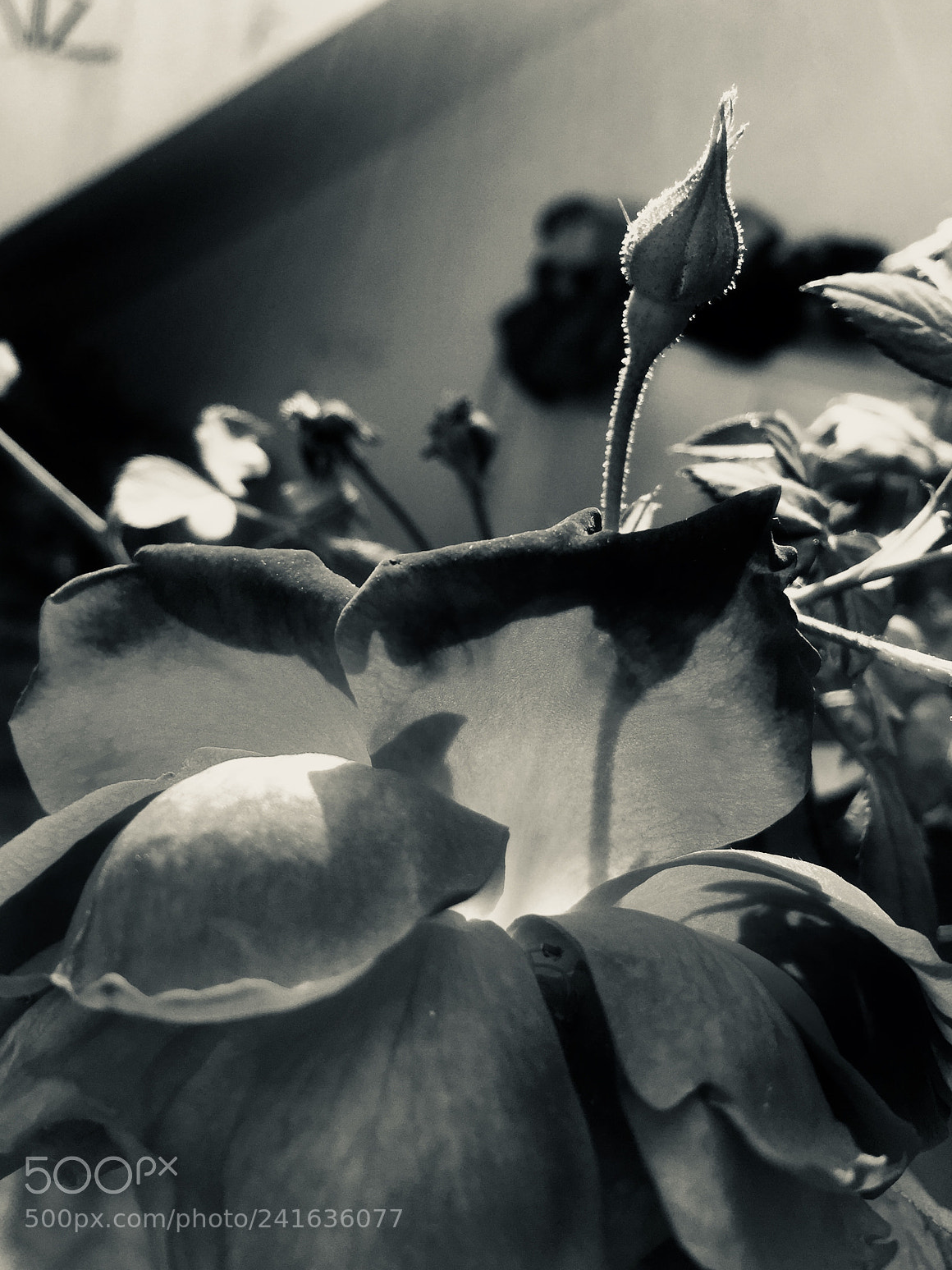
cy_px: 626
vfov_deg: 60.0
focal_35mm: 30
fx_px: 1100
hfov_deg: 46.8
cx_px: 466
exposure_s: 1/590
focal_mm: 4.15
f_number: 2.2
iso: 32
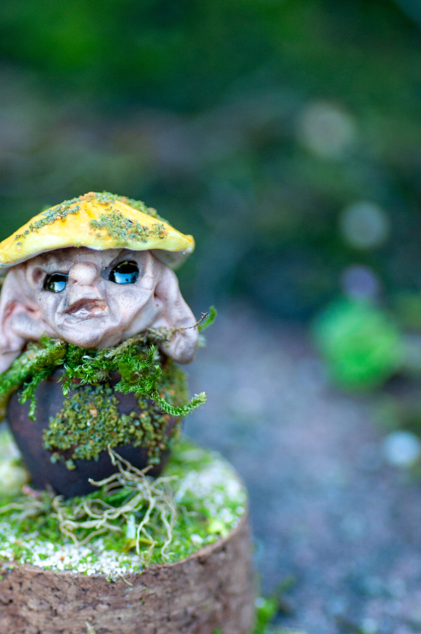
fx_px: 3569
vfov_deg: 10.1
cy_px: 413
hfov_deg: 6.7
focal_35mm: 203
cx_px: 116
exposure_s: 1/200
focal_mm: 90
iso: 640
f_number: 3.5
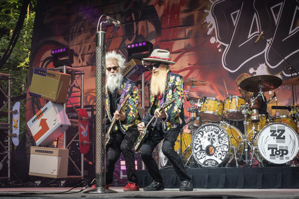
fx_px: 490
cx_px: 150
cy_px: 100
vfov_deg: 23.0
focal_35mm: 59
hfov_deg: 34.0
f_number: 9
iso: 1250
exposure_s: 1/250
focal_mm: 59
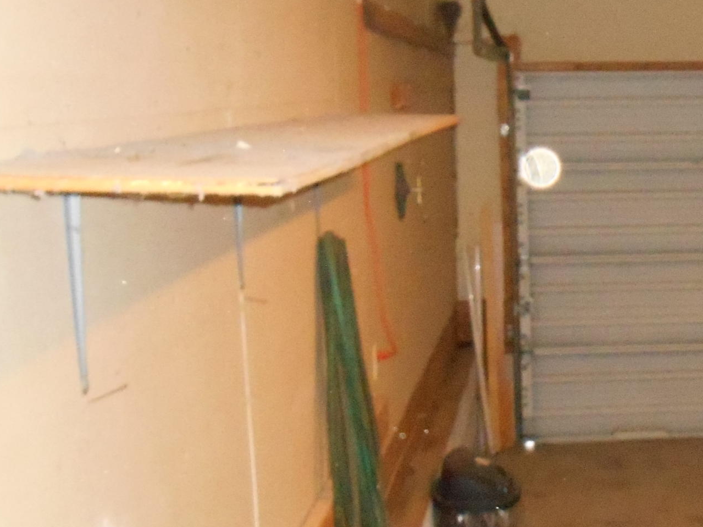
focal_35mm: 61
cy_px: 238
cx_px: 695
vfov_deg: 24.0
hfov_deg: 29.7
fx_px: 1239
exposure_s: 1/25
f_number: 3.4
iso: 1100
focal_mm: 4.7
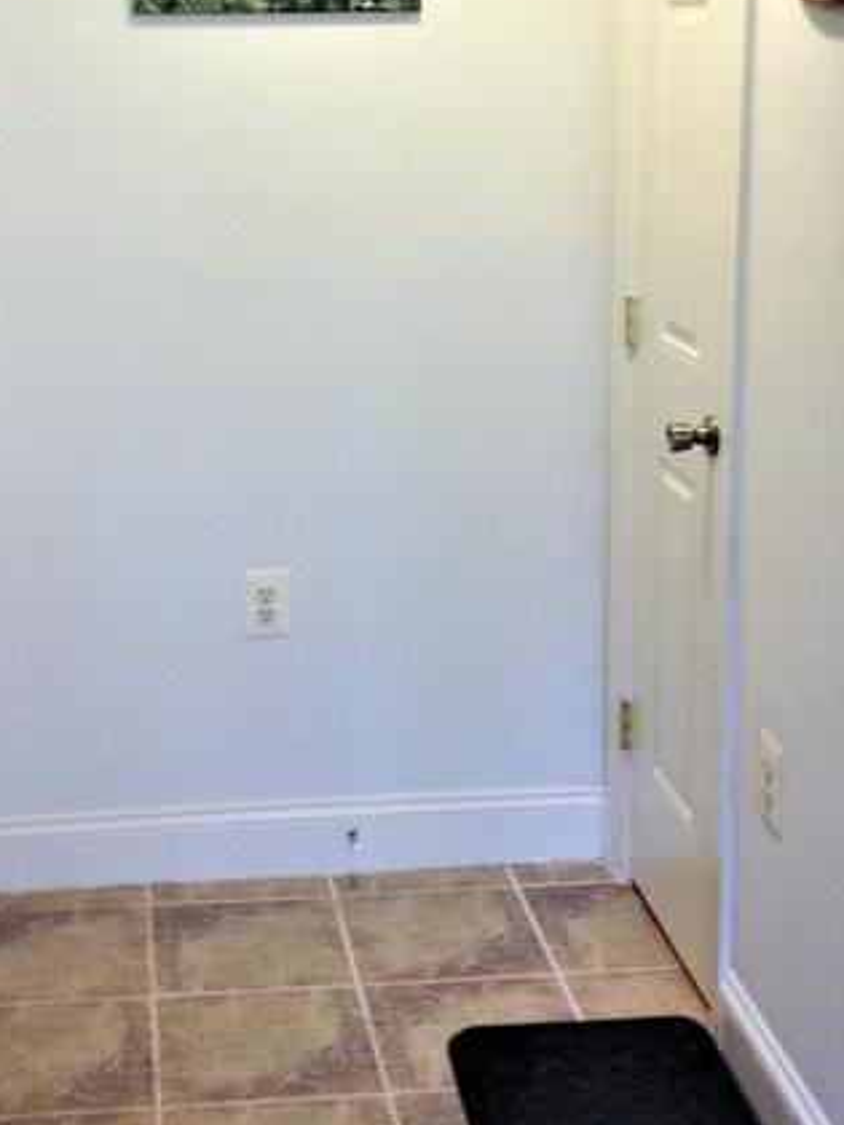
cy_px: 300
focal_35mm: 64
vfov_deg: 29.8
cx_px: 332
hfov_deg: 22.9
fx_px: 2081
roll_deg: +0.9
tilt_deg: -9.3
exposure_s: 1/20
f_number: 2.4
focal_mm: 4.28
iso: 125
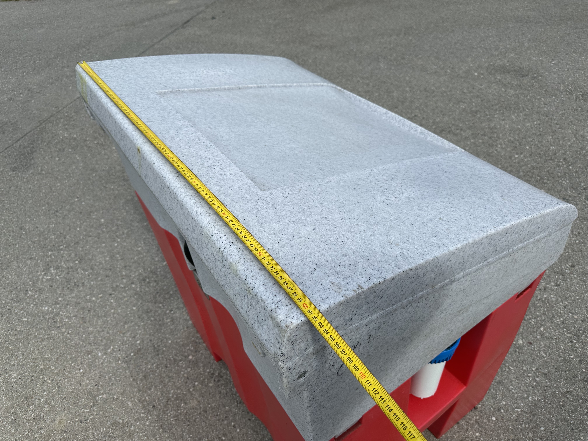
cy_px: 220
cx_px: 294
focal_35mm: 24
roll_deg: +6.7
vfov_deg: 56.8
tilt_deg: -43.9
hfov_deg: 71.6
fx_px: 408
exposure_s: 1/5525
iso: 80
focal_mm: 6.86
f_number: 1.78
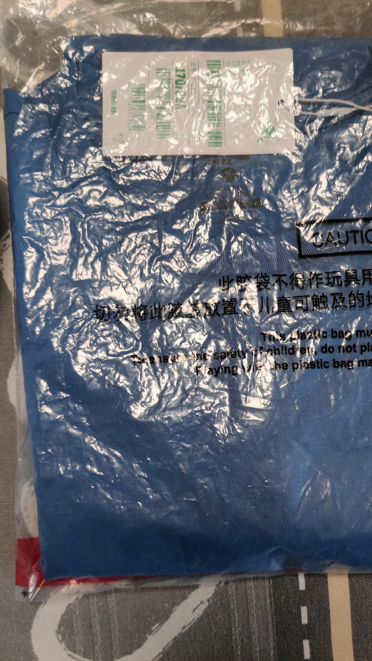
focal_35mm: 36
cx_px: 251
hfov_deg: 32.5
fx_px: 631
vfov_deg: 55.2
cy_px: 361
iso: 500
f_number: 1.95
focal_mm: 5.52
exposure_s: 1/100
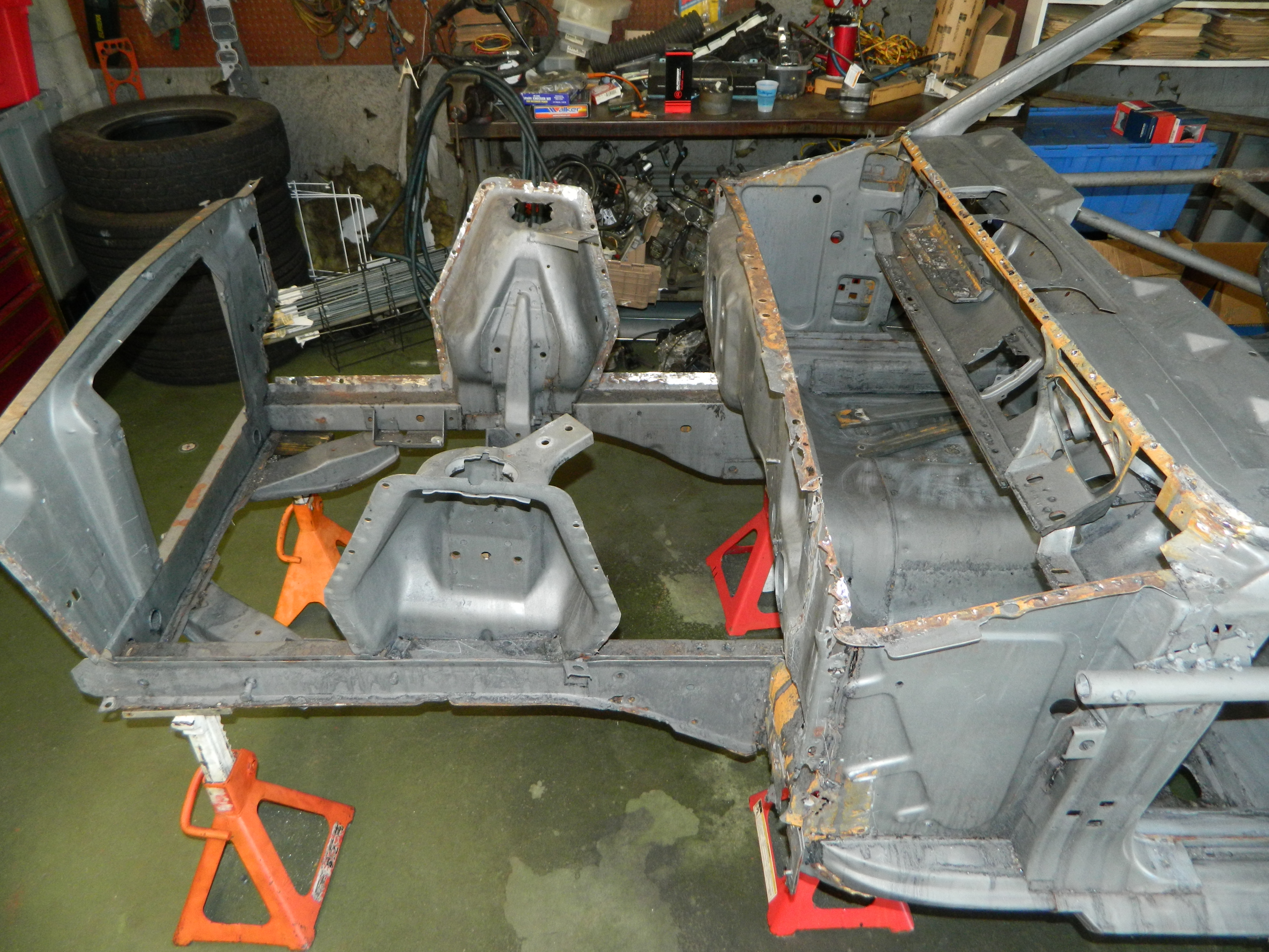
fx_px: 916
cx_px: 634
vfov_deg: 54.9
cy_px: 476
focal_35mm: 25
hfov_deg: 69.4
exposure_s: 1/30
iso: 200
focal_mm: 4.5
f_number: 3.1
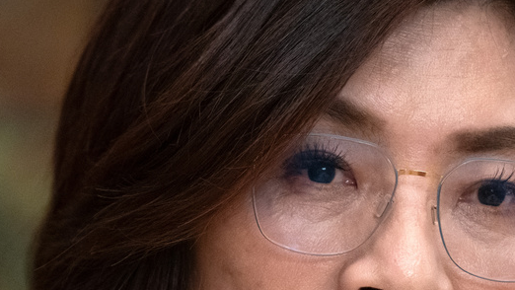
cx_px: 264
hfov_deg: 3.5
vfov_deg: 2.0
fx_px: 8415
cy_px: 279
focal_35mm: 616
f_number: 2.8
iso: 6400
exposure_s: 1/250
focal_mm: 200
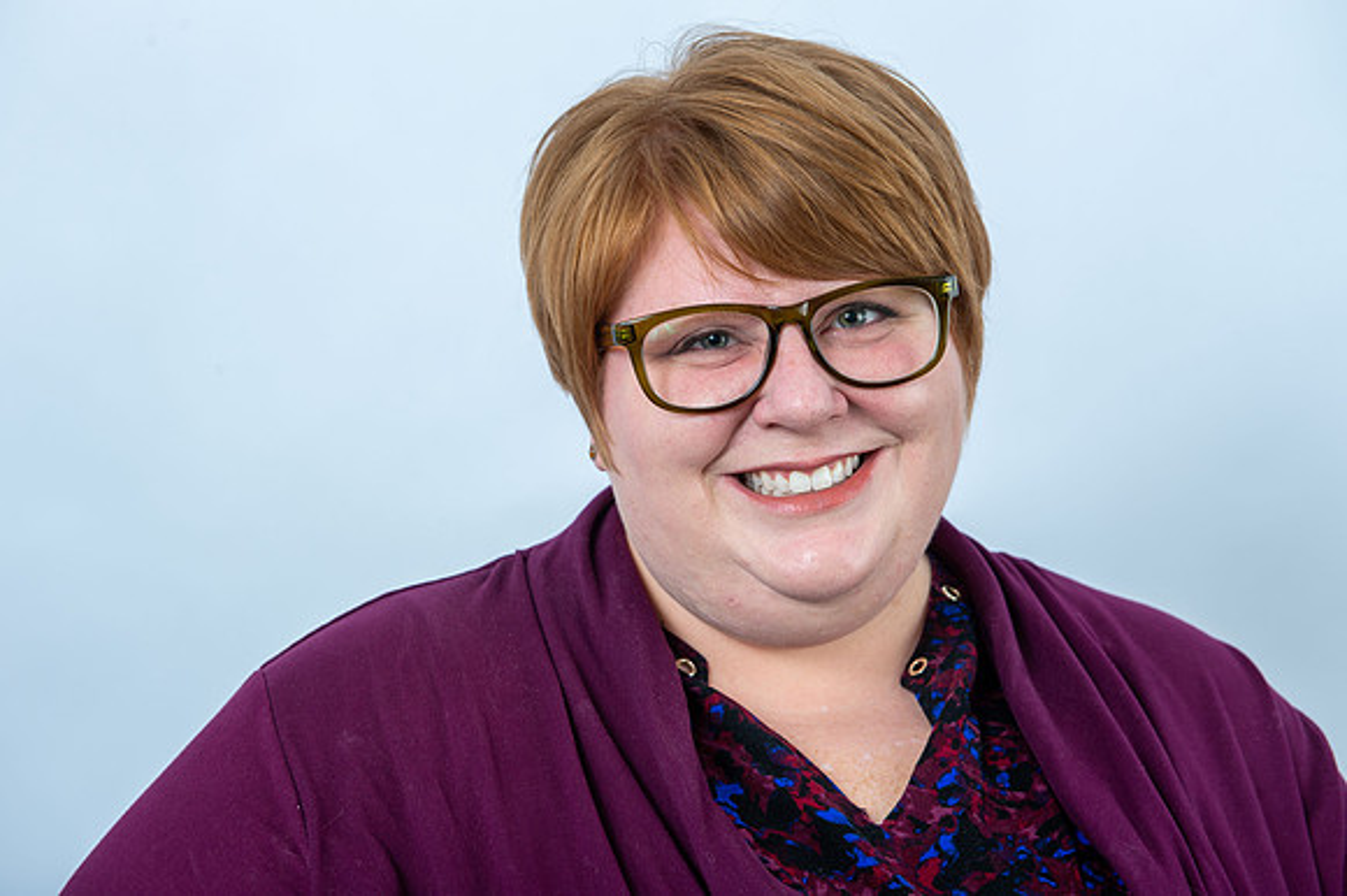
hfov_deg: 30.5
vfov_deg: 20.6
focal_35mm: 66
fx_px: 2468
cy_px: 448
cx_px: 674
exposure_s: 1/250
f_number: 8
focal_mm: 66
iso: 160
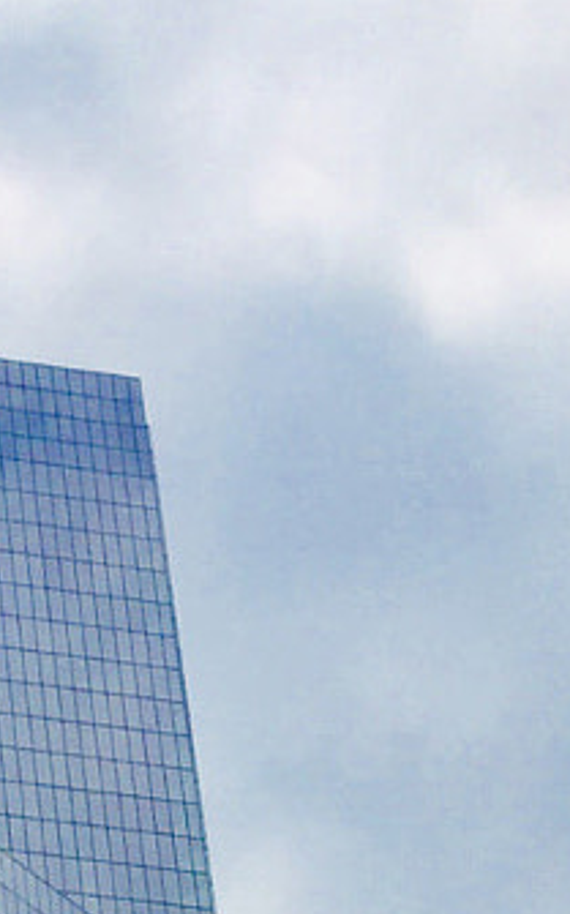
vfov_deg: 12.6
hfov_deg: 8.5
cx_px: -537
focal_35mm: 147
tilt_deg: +31.1
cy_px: 1809
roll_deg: +1.1
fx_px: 3658
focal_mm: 4.15
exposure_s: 1/7937
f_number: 2.2
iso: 32
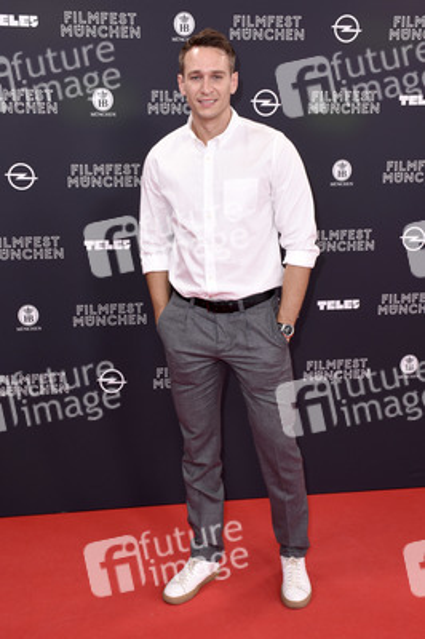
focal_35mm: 45
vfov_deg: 43.6
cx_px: 212
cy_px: 320
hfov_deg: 29.8
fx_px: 798
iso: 500
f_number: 6.3
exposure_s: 1/100
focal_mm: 30
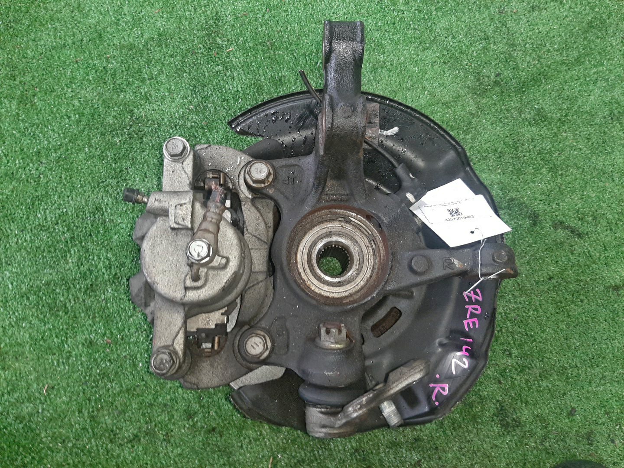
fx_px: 469
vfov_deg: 53.1
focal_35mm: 26
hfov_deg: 67.3
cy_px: 234
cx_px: 312
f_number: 1.7
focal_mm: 3.93
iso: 185
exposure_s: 1/33
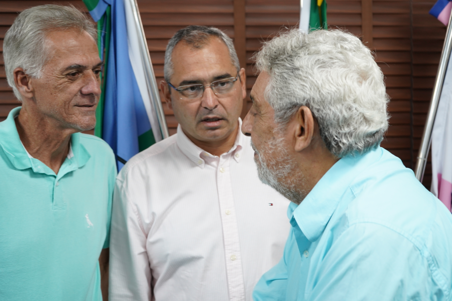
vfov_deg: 25.5
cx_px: 226
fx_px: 665
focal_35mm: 53
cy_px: 150
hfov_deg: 37.5
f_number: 5
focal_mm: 53
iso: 1600
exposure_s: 1/60
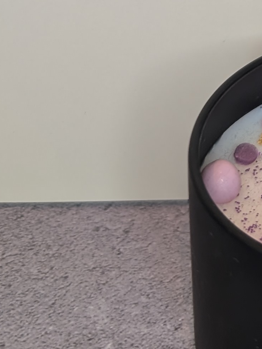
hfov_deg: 13.2
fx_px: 1007
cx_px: 491
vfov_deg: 17.6
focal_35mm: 100
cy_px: -178
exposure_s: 1/30.9
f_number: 1.68
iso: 34
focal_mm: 6.9
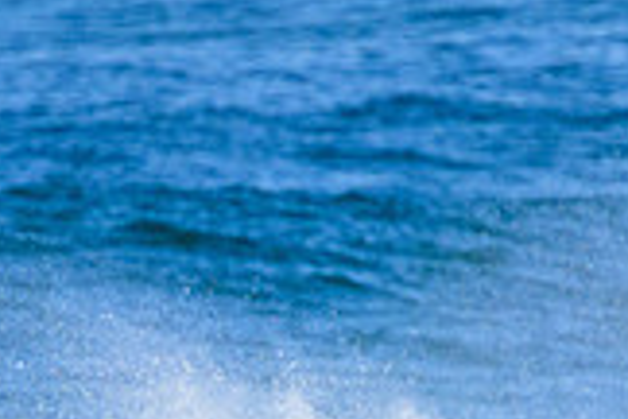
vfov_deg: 0.5
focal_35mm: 2864
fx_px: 49957
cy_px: 739
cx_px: 349
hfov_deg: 0.7
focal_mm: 800
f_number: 11
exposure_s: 1/2000
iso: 1400
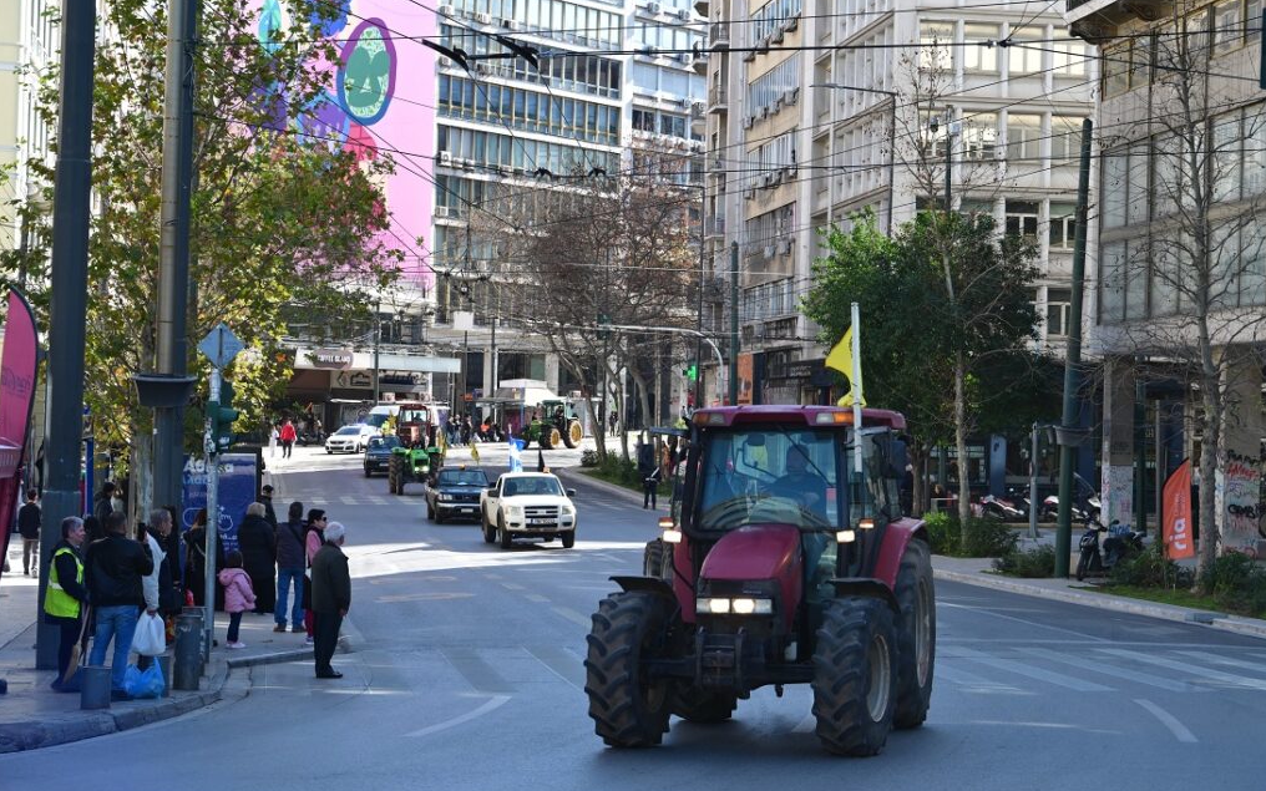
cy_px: 411
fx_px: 2657
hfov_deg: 26.8
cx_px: 632
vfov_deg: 16.9
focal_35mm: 77
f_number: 9
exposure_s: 1/320
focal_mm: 75
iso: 640
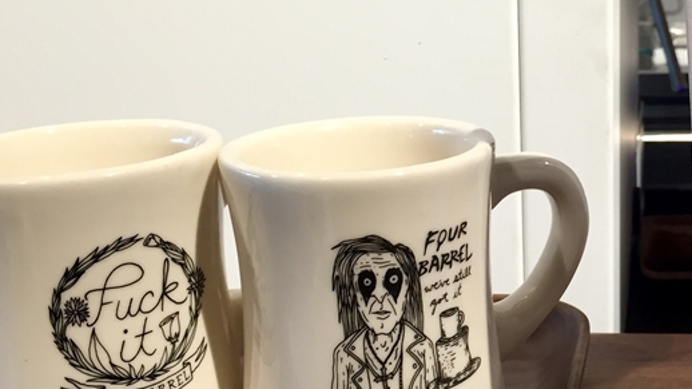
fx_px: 1119
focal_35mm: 61
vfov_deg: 19.7
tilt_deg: -13.7
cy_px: 172
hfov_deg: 33.2
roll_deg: +0.2
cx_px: 572
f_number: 2.2
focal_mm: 4.15
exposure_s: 1/30
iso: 64
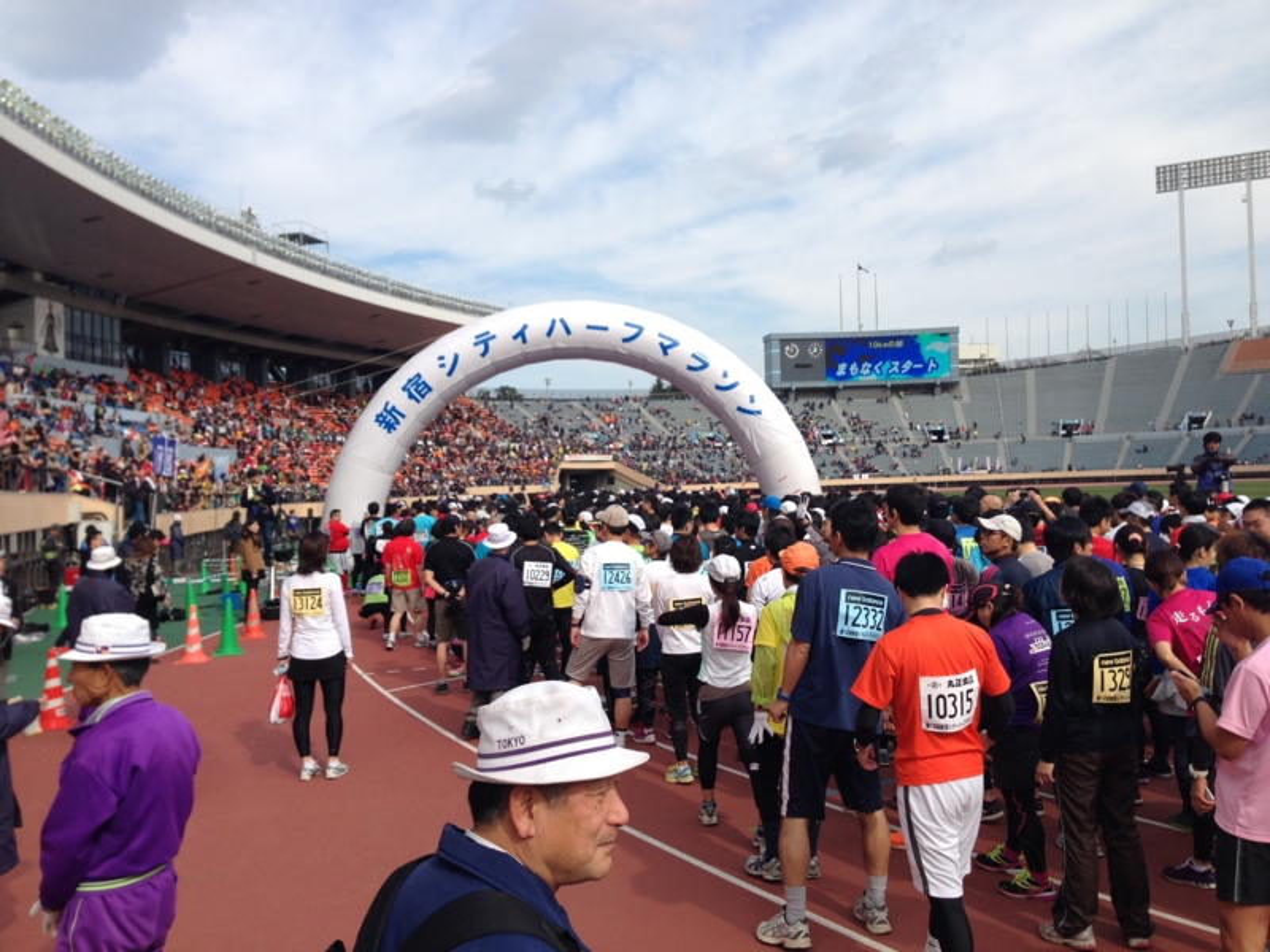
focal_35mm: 33
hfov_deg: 55.4
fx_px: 1211
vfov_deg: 42.9
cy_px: 476
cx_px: 635
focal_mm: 4.12
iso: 50
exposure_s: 1/1178
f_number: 2.4
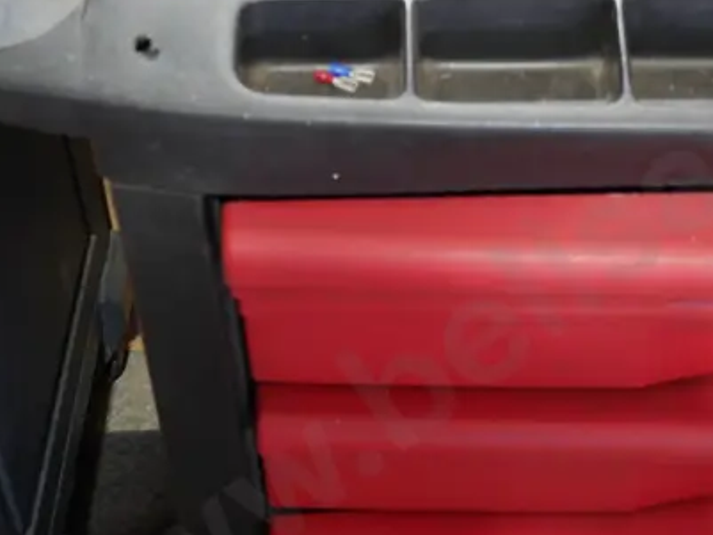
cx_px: 768
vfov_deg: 16.0
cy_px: 127
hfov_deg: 20.4
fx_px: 1896
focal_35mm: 92
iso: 800
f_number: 4
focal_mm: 18
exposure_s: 1/60
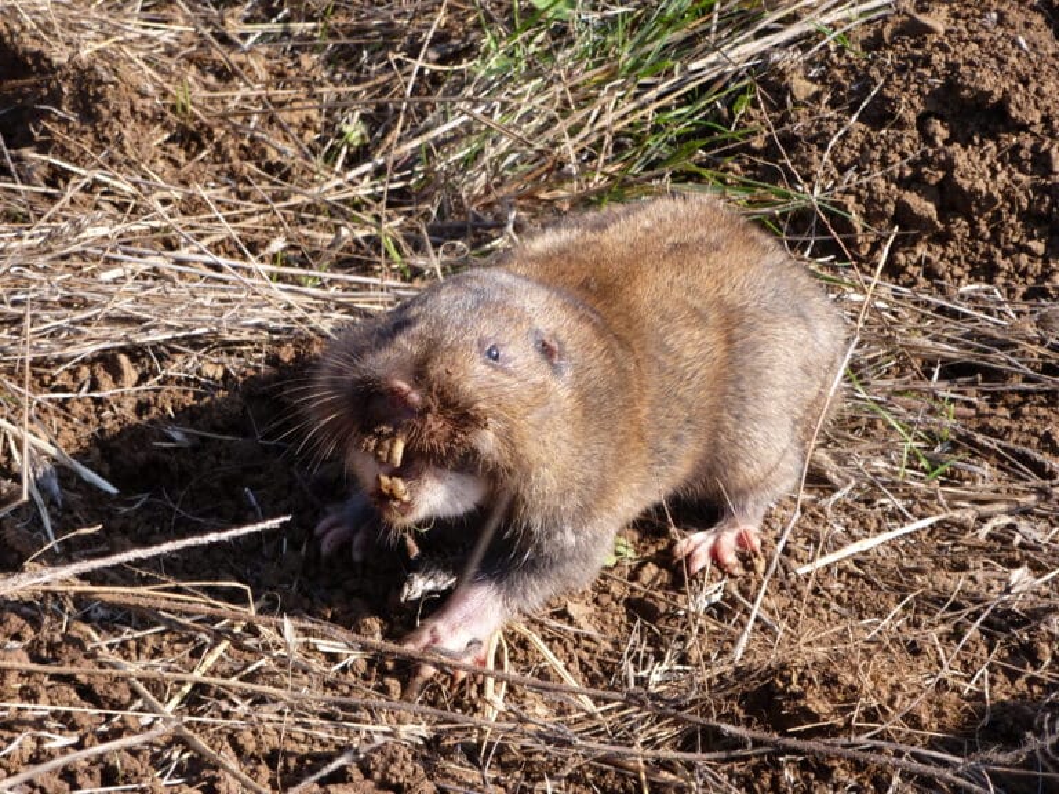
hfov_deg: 10.9
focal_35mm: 182
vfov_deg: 8.2
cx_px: 530
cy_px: 397
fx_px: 5568
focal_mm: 32.6
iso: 100
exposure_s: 1/200
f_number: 5.4
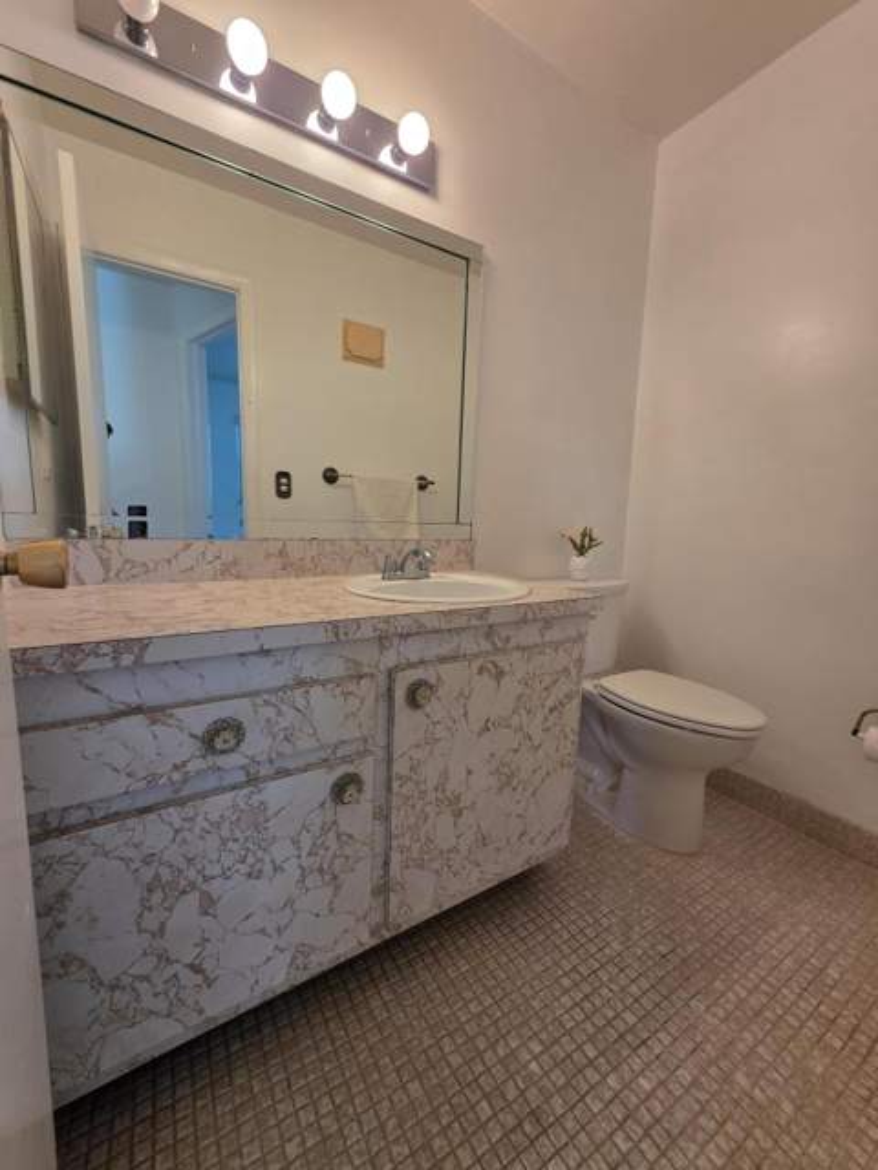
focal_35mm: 13
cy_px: 585
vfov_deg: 106.2
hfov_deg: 89.9
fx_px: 440
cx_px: 439
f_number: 1.9
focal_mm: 2.2
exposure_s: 1/120
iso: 125
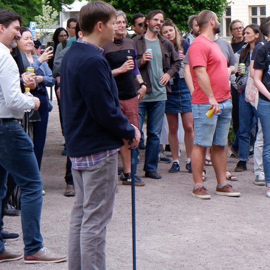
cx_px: 35
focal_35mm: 132
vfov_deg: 13.1
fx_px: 1165
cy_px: 47
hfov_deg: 13.1
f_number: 4.4
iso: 250
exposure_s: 1/100
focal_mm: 27.1
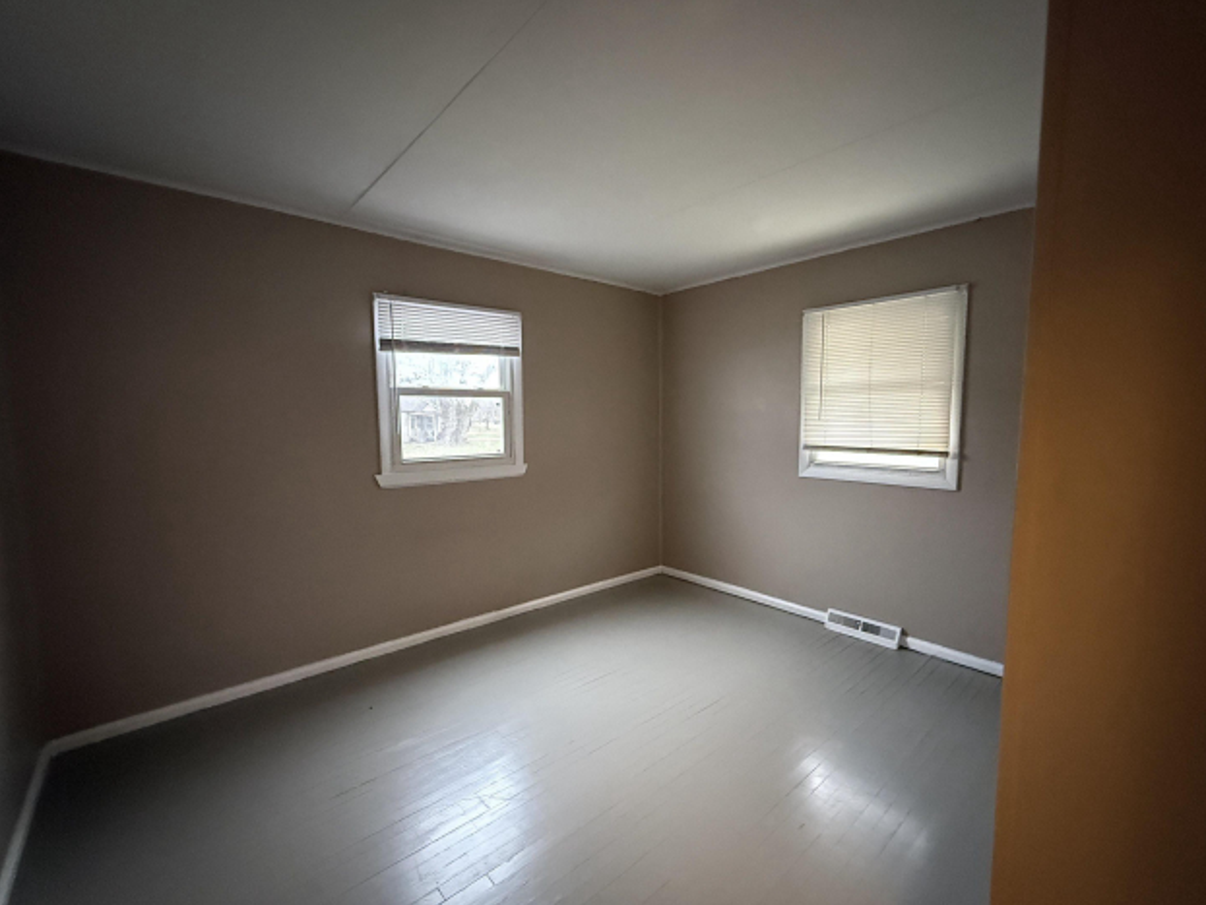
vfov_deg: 81.8
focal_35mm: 15
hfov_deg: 98.0
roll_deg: +0.0
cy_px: 463
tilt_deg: -4.7
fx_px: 523
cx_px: 645
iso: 1000
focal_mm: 2.22
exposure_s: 1/60
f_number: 2.2
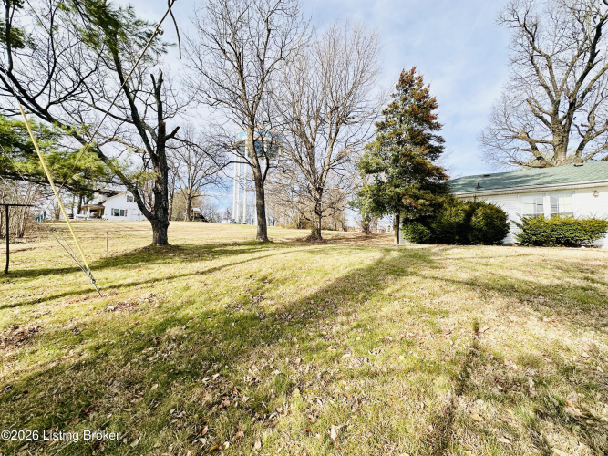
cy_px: 228
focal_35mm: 14
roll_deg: -1.1
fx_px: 246
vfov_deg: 85.7
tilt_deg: +2.9
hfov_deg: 102.1
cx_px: 304
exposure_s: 1/917
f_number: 2.2
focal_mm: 2.22
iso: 40
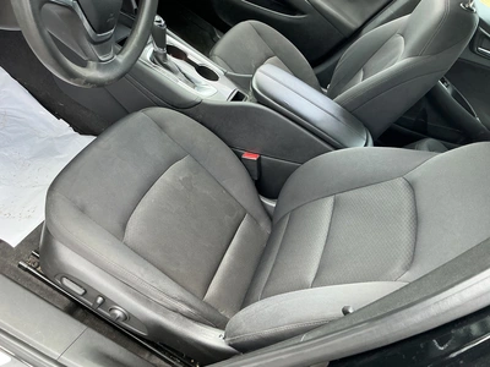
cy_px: 184
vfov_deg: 49.7
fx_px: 396
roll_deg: -38.1
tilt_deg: -40.3
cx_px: 245
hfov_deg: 63.4
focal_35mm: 28
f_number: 1.8
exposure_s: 1/122
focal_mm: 3
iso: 40
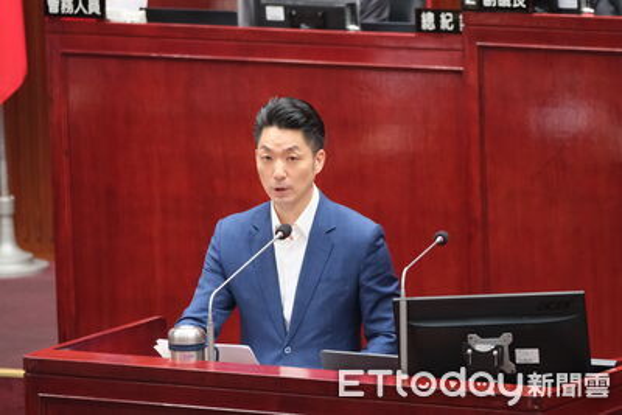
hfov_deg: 11.5
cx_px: 311
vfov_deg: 7.7
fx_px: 3094
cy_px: 208
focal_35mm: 179
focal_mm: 119.2
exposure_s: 1/250
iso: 1600
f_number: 2.8
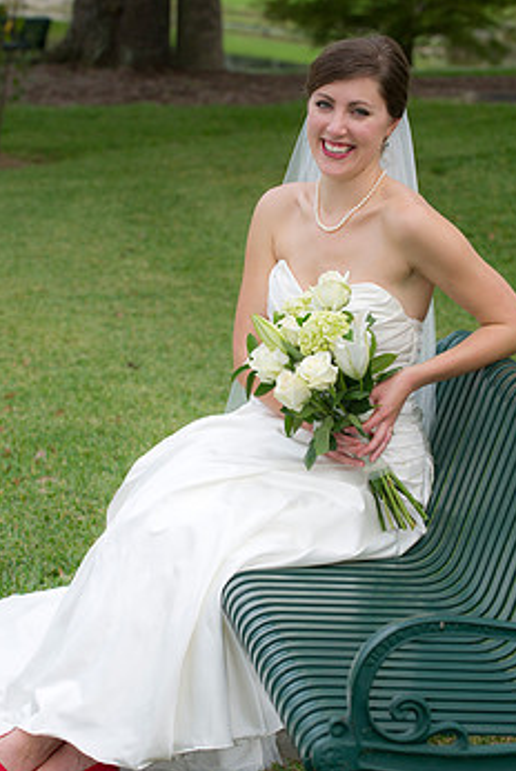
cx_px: 275
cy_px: 422
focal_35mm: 132
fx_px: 2832
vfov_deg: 15.5
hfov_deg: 10.4
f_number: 5
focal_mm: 102
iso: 320
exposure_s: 1/250
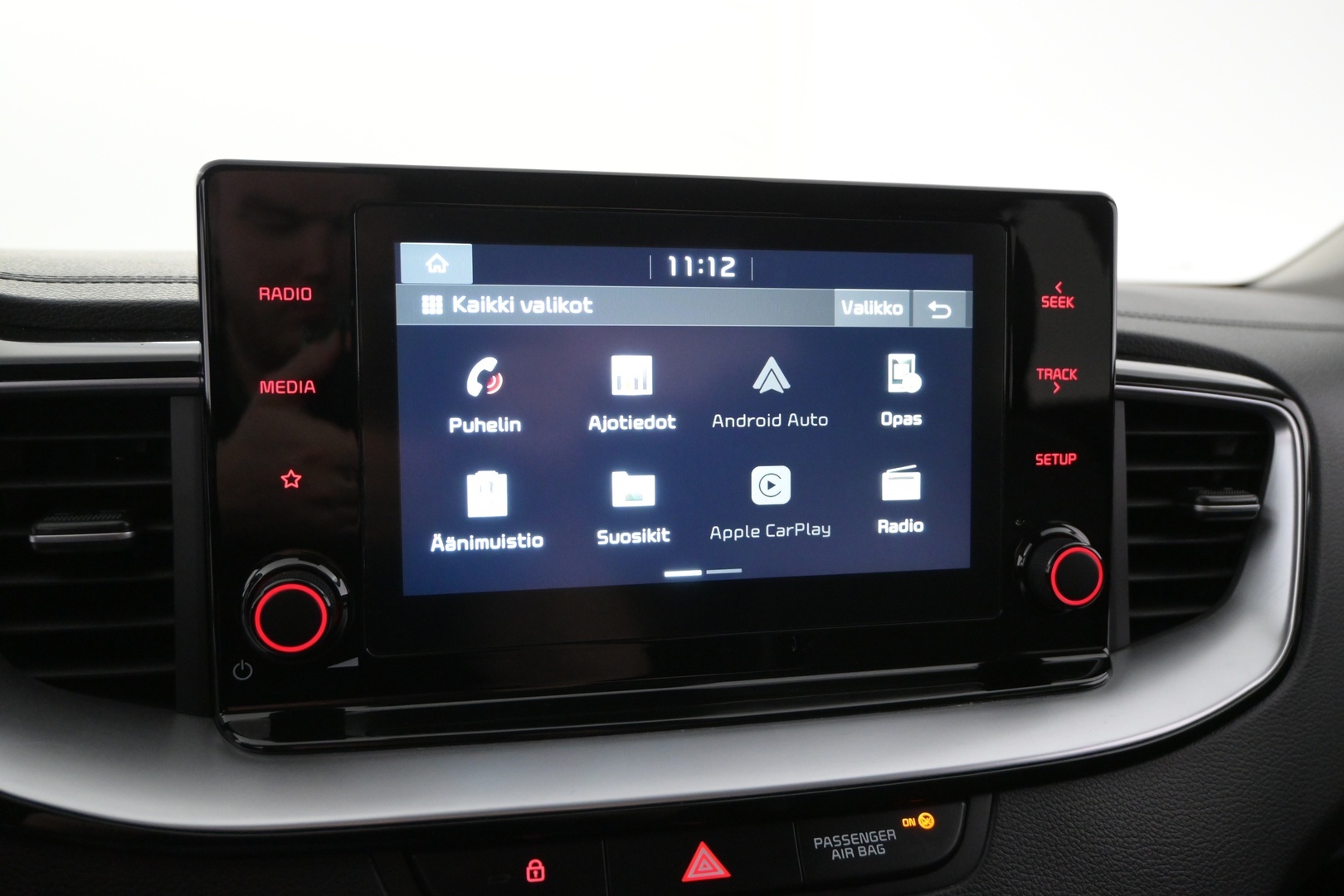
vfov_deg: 44.6
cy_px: 448
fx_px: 1092
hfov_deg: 63.2
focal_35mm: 29
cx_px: 672
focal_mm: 19.5
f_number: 3.8
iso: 2500
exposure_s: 1/60
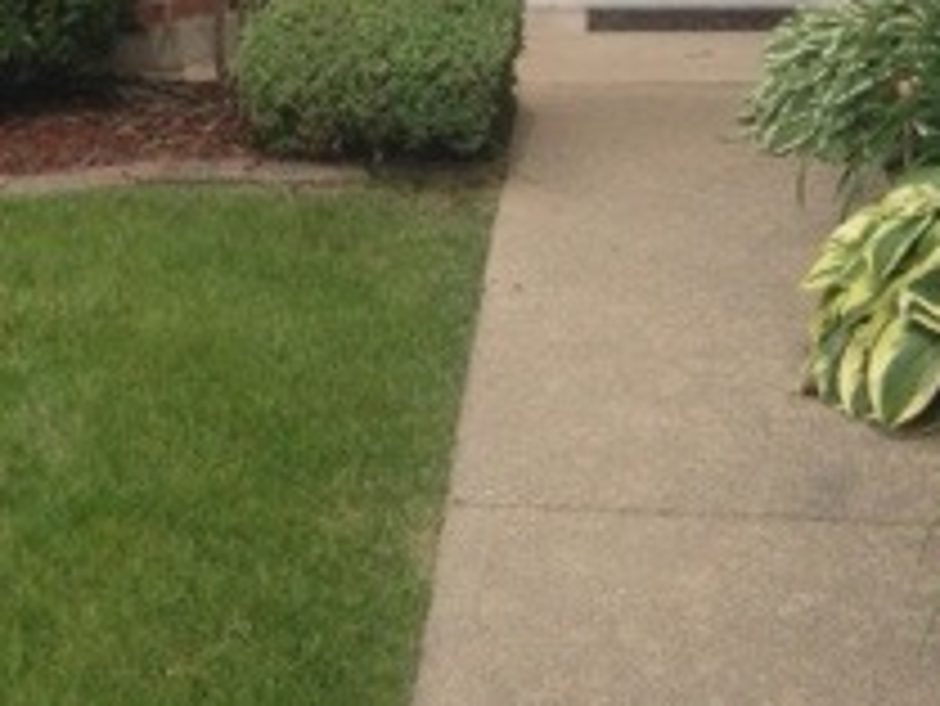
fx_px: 2744
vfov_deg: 14.0
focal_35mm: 101
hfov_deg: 19.4
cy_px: -243
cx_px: 288
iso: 50
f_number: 2.4
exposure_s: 1/653
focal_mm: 4.12
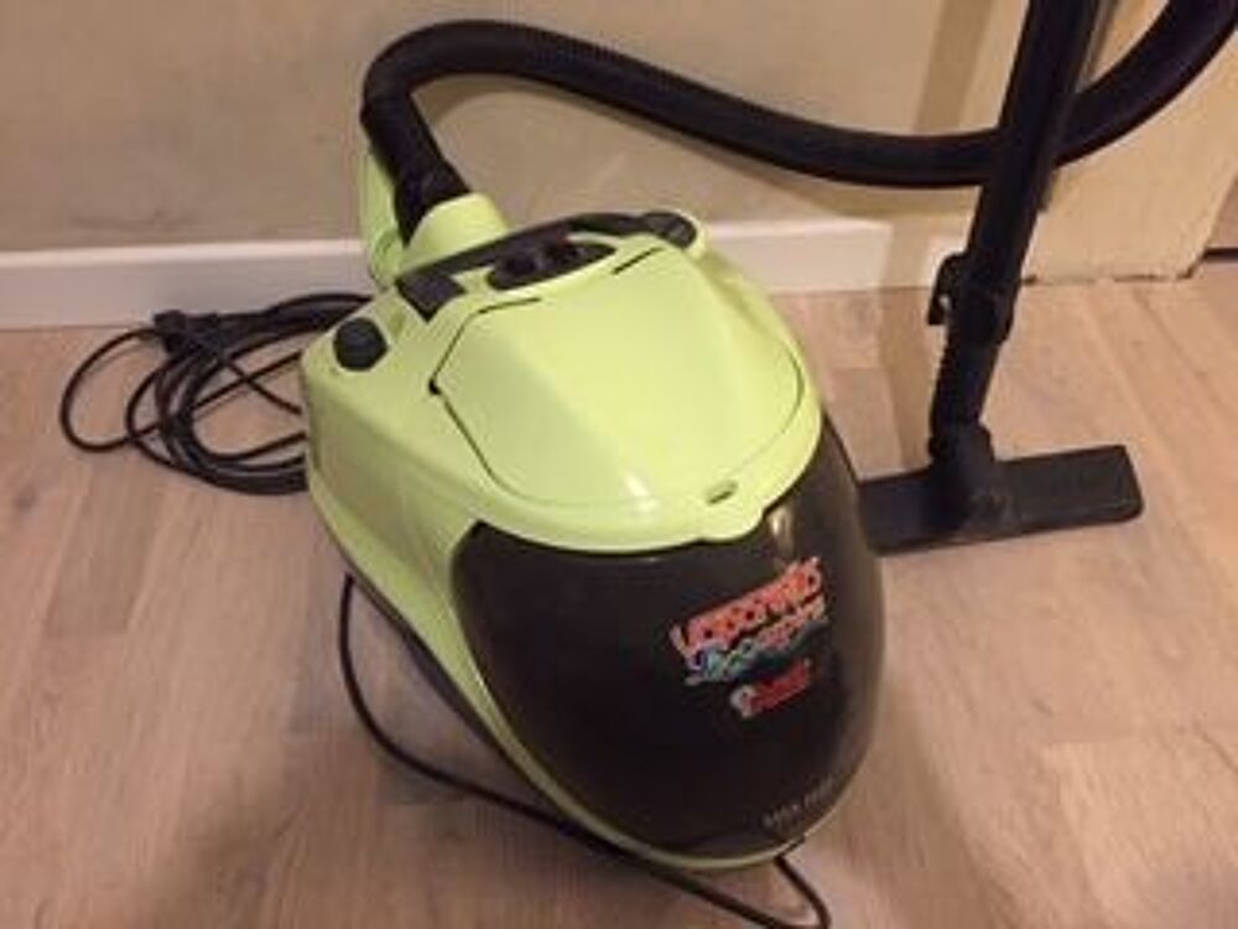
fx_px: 1037
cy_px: 464
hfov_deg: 61.7
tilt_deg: -46.8
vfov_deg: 48.2
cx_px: 619
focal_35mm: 29
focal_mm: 4.15
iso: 250
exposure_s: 1/17
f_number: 2.2
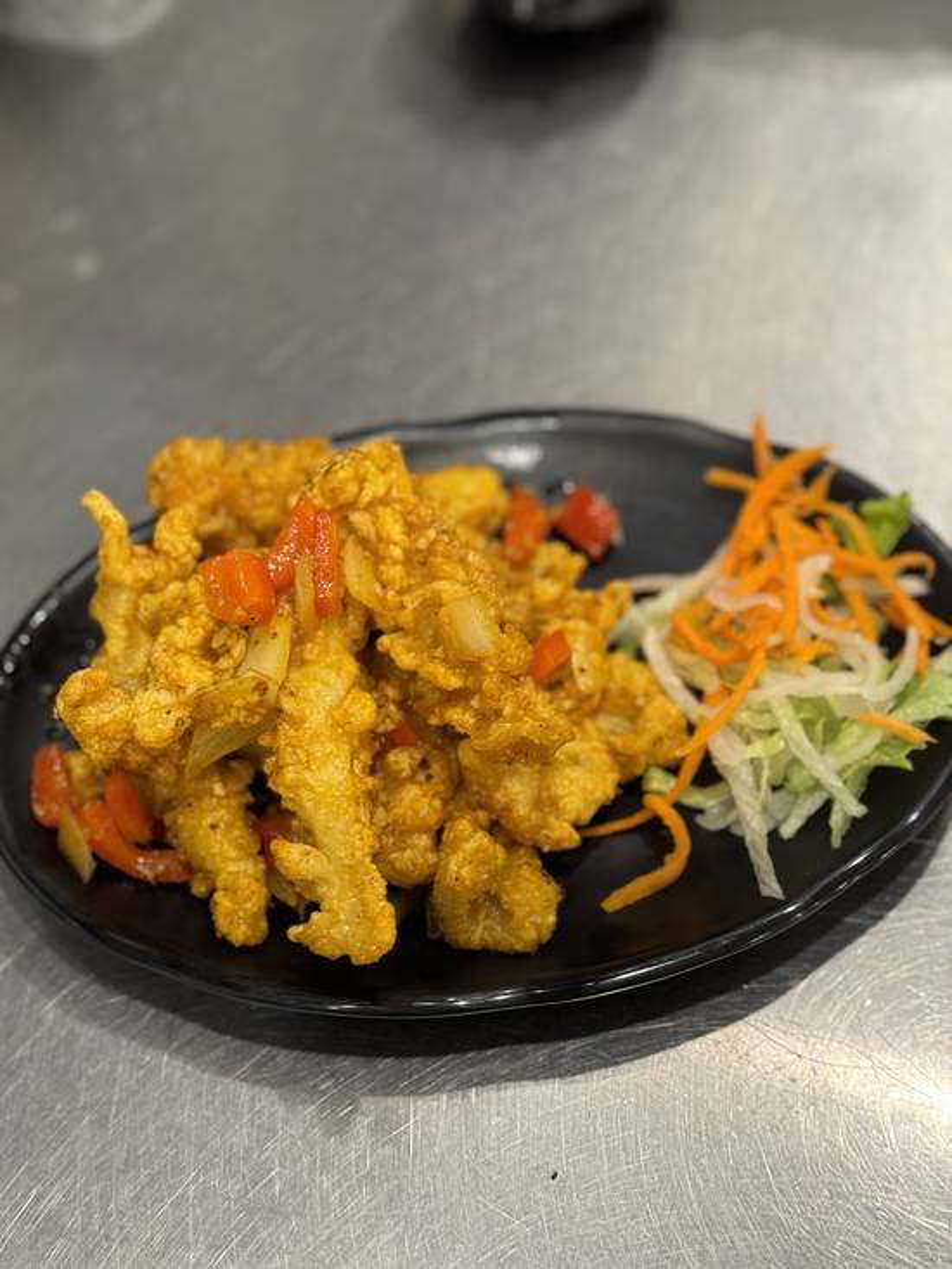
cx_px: 476
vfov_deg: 39.7
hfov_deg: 30.3
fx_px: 1760
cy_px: 634
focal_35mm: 48
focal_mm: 6.76
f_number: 1.78
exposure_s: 1/40
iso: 250
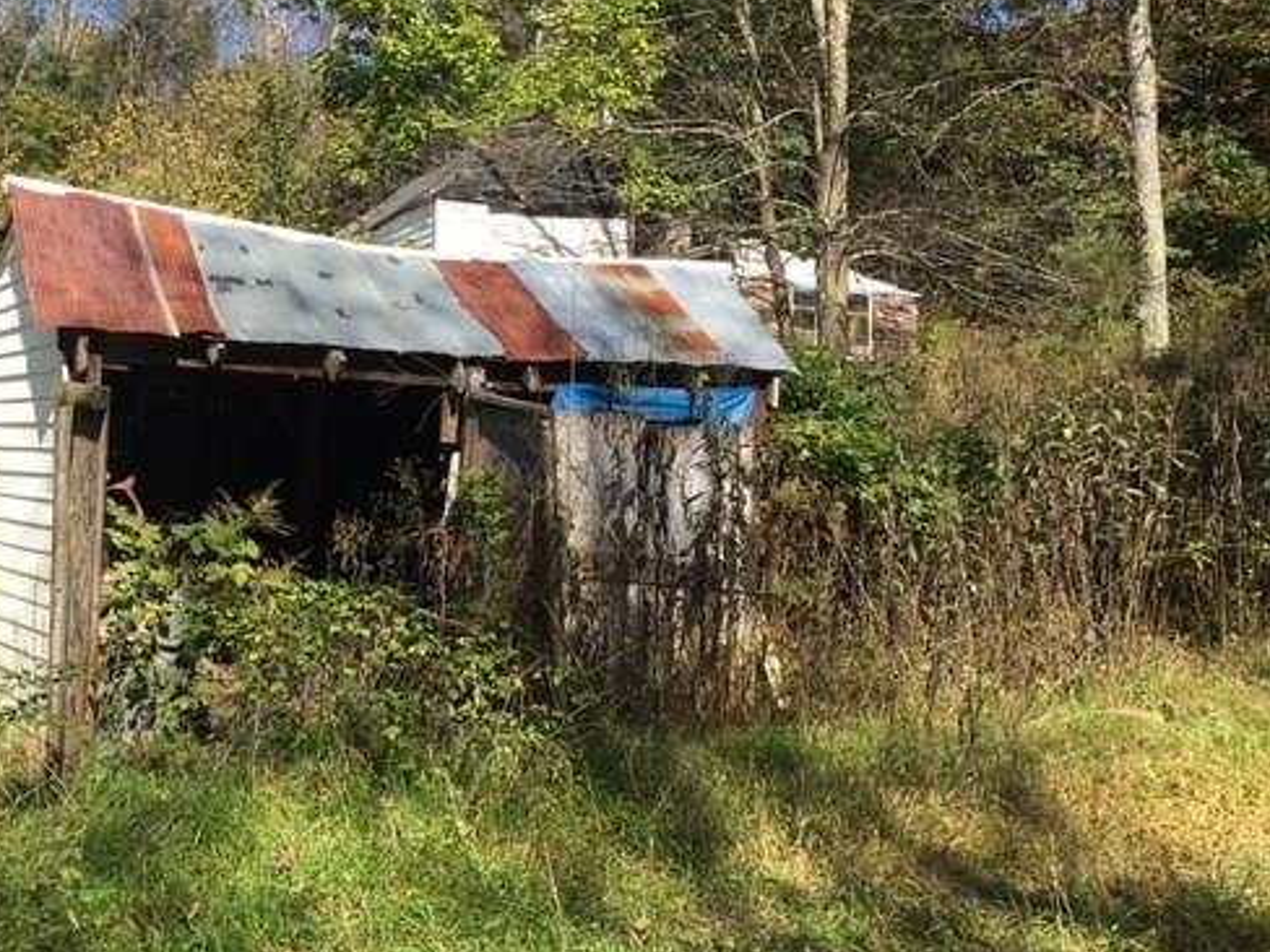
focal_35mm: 38
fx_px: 1394
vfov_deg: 37.7
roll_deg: -3.9
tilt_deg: +5.0
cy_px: 416
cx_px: 440
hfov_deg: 48.3
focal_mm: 4.15
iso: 25
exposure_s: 1/827
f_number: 2.2
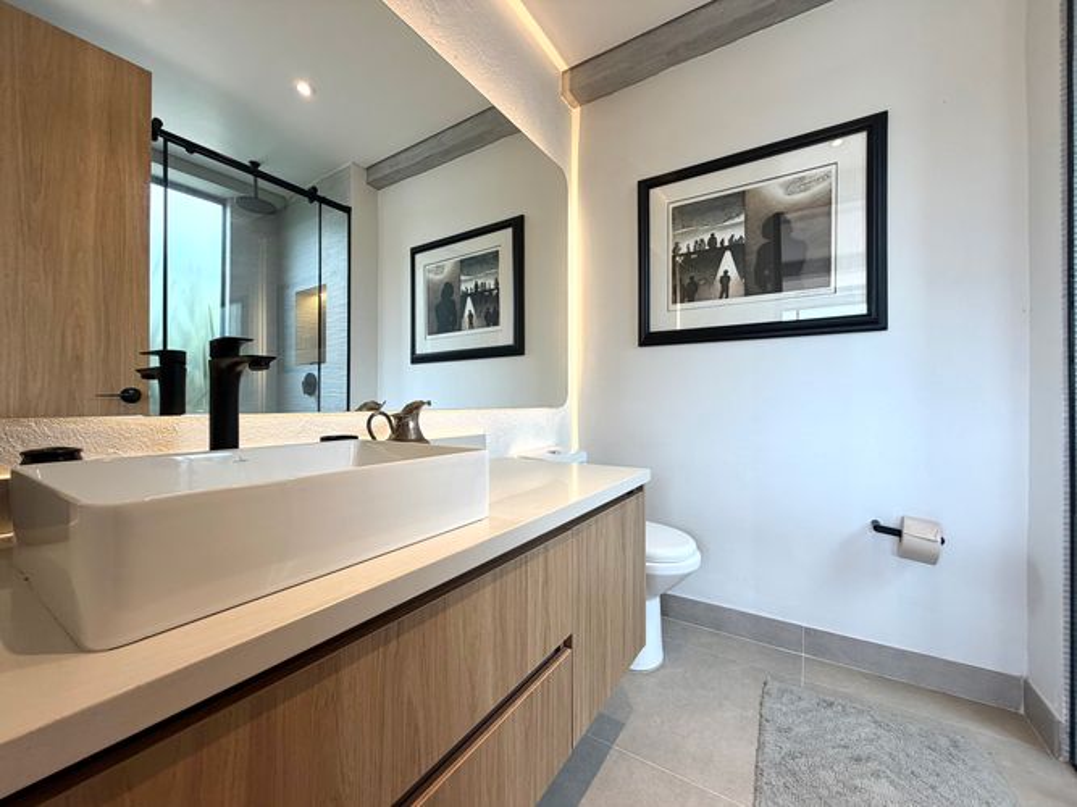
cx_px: 538
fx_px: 436
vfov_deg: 85.7
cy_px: 404
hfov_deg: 102.1
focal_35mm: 14
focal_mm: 2.22
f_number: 2.2
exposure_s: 1/120
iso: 160
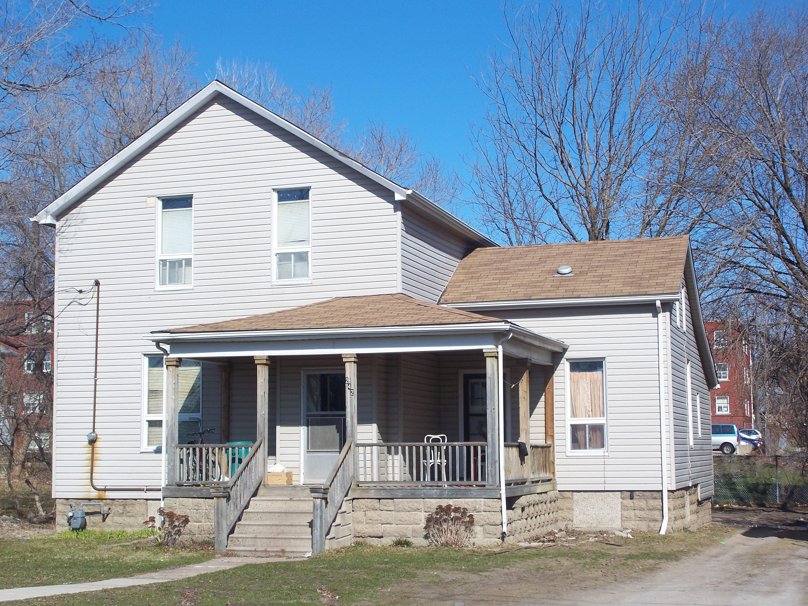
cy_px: 303
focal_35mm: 59
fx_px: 1377
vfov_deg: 24.8
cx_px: 404
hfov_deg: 32.7
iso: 64
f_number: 4.5
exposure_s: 1/500
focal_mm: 12.6
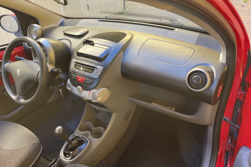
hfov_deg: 65.5
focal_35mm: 28
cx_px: 125
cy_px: 86
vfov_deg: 46.4
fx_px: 195
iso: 100
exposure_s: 1/121
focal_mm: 4.2
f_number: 1.6
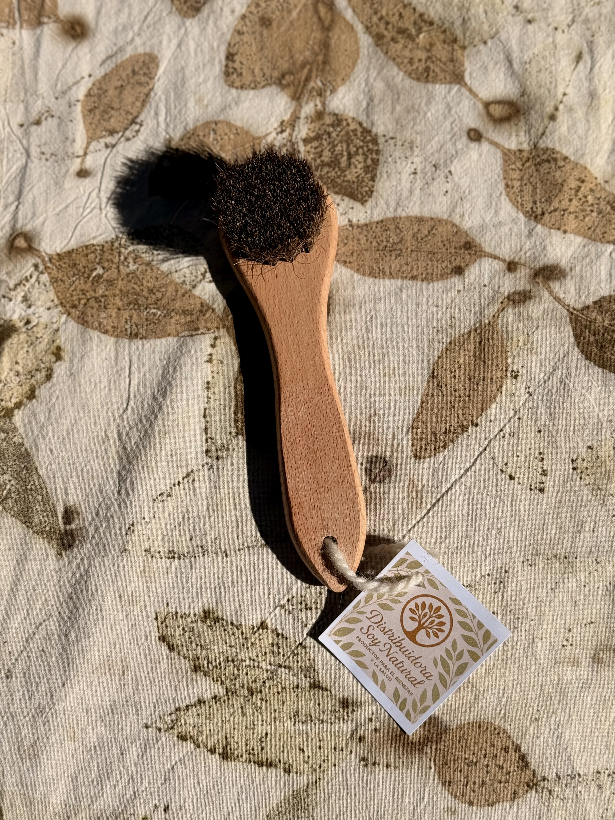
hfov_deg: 30.3
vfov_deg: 39.7
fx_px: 1137
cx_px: 308
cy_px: 410
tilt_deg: -80.0
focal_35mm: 48
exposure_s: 1/11364
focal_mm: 6.76
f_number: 1.78
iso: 64
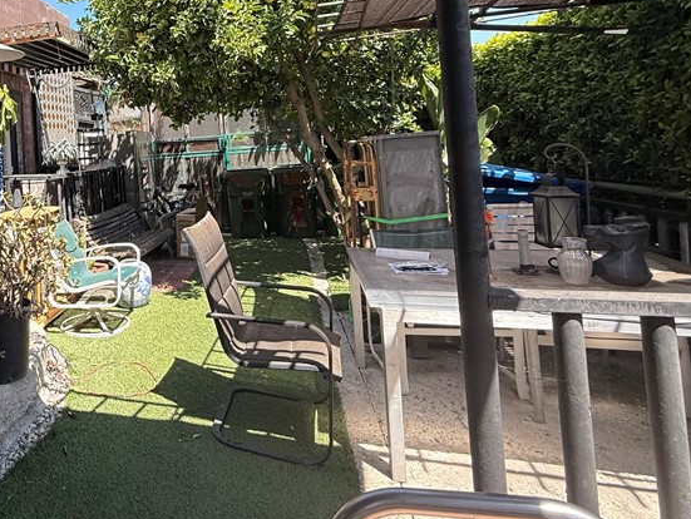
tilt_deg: +3.8
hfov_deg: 60.5
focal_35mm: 26
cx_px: 117
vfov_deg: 51.0
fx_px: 519
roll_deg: +3.3
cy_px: 132
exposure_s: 1/433
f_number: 2.2
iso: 50
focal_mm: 2.22
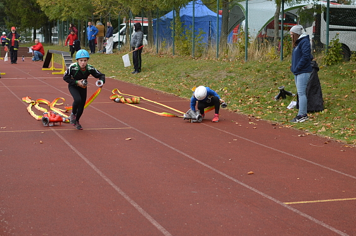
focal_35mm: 75
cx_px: 202
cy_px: 89
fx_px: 737
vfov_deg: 18.1
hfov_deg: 27.1
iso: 100
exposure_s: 1/640
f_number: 2.8
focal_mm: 35
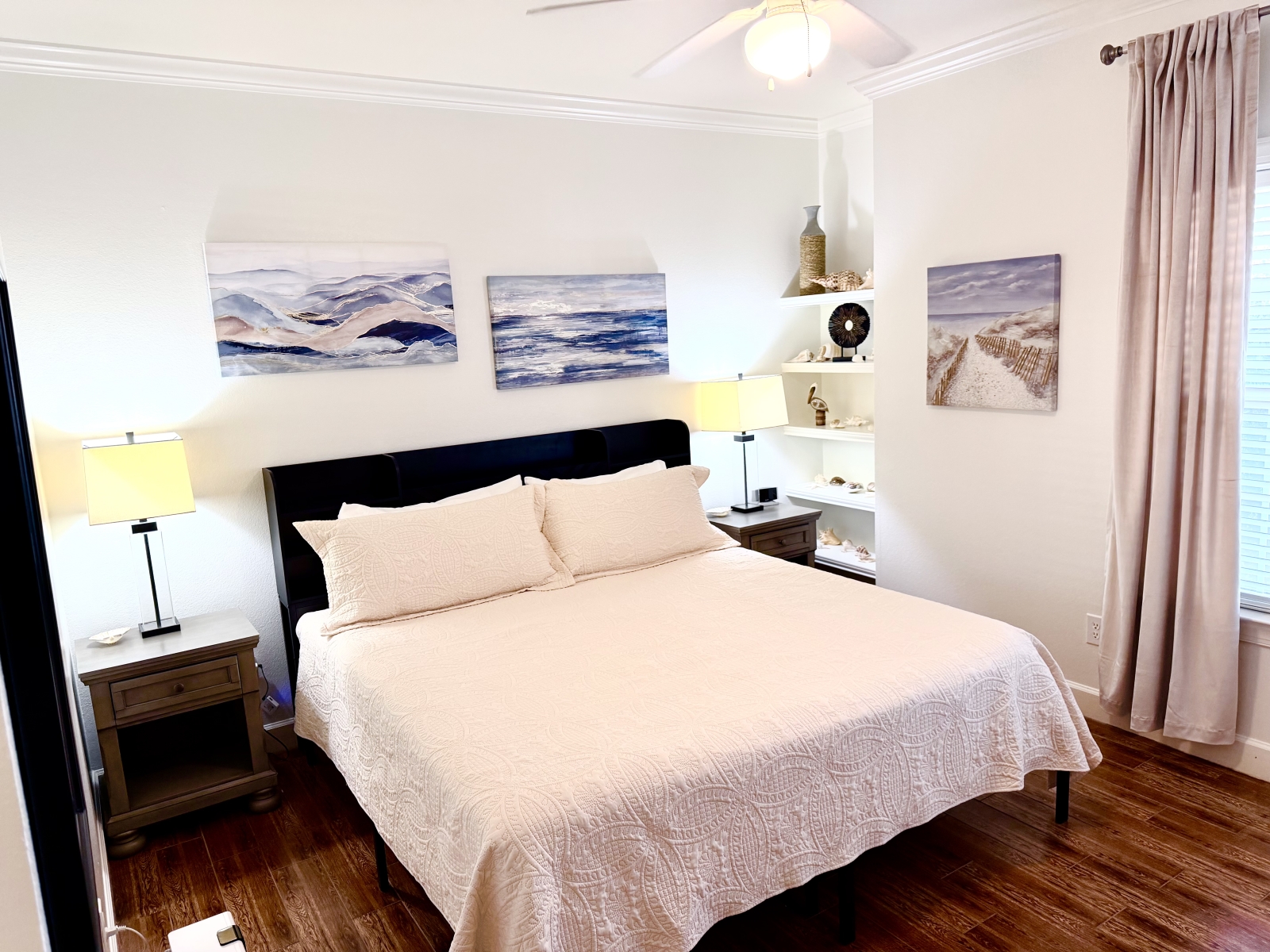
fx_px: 881
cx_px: 635
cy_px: 476
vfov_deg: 56.8
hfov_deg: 71.6
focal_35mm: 24
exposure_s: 1/60
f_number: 1.78
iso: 160
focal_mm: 6.76
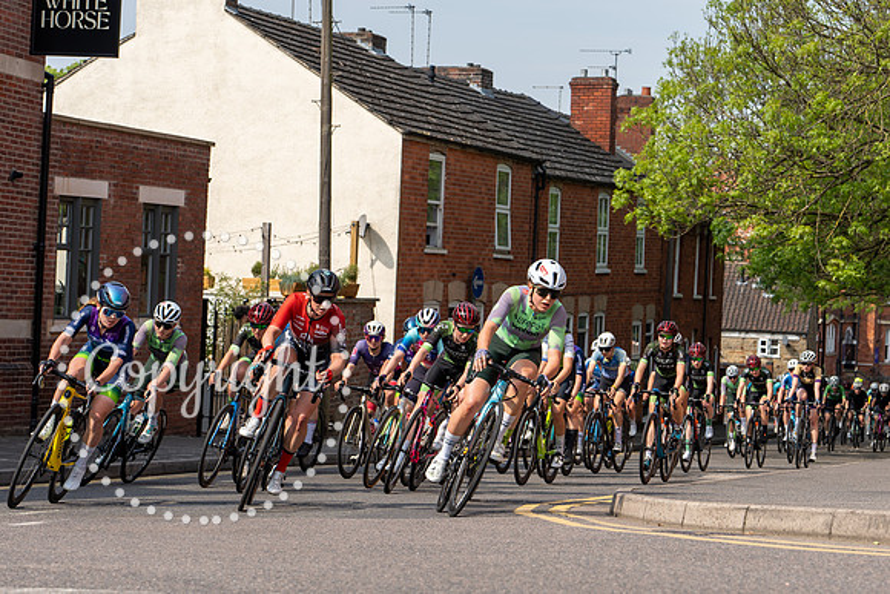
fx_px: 2325
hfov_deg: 21.6
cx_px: 533
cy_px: 236
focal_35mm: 94
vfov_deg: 14.5
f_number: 5.6
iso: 200
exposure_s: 1/640
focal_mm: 78
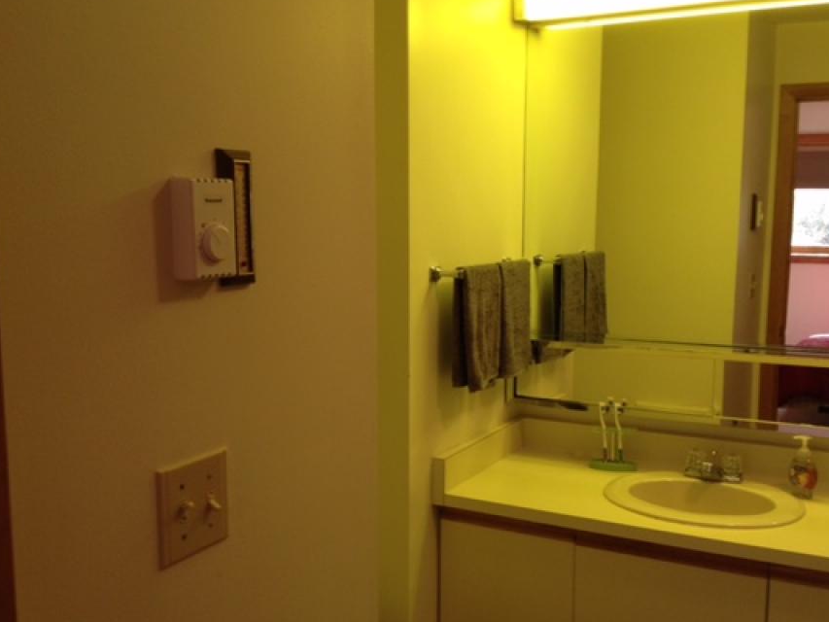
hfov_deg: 44.8
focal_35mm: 42
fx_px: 1006
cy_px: 344
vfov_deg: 34.3
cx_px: 429
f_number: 2.4
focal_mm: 4.28
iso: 80
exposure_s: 1/20
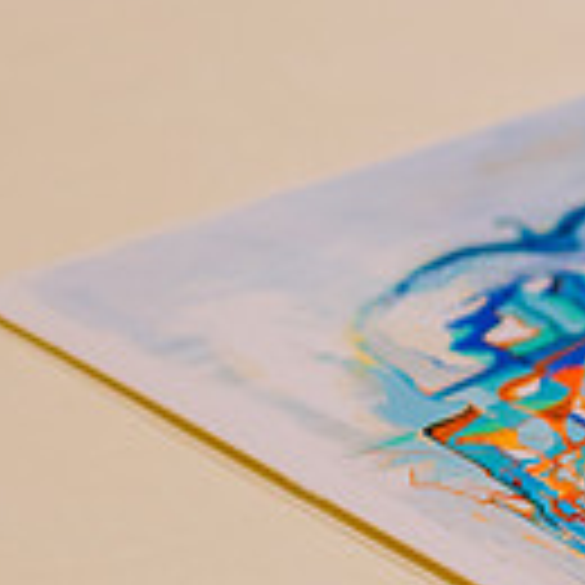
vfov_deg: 5.4
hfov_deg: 5.3
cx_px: 1287
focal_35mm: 322
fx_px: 6157
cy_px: 529
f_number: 2.2
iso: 400
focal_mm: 85
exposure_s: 1/320
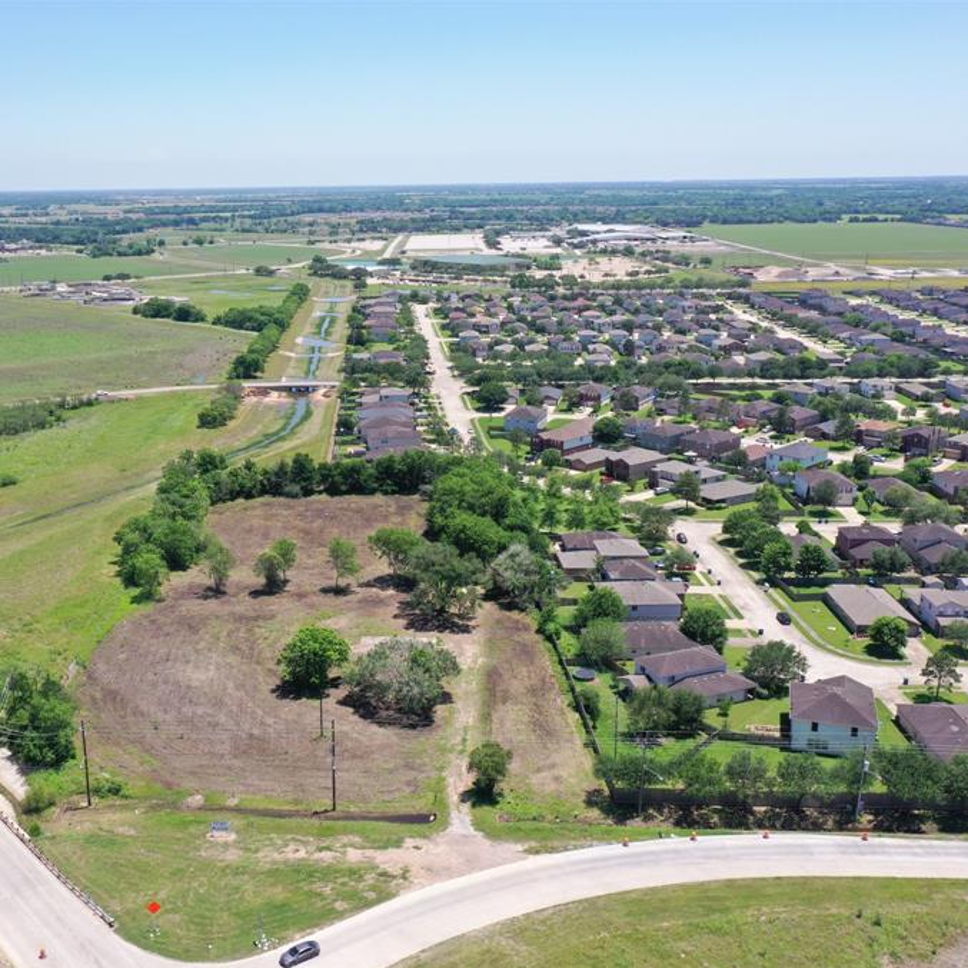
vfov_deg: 46.0
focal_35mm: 36
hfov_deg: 45.7
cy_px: 486
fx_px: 1139
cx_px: 366
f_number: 5.6
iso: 100
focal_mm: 10.26
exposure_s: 1/320
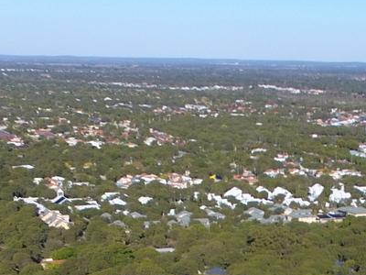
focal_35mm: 90
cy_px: 409
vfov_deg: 15.2
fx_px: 952
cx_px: 384
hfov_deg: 20.9
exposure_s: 1/834
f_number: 2.8
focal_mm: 3.61
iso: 100
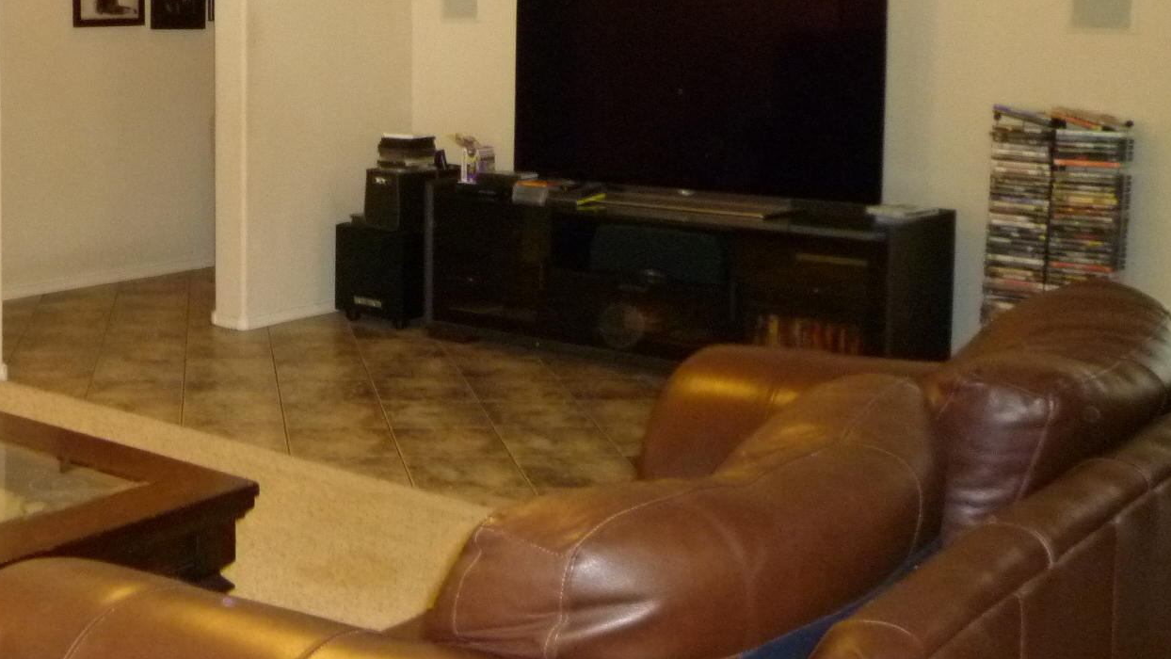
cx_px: 261
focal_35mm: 52
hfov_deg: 38.6
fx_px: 1615
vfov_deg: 22.8
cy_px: 163
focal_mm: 5.2
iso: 500
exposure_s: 1/30
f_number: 3.3
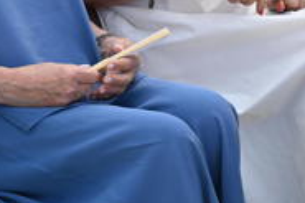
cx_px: -21
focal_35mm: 261
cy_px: -111
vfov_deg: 5.2
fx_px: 2209
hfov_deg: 7.8
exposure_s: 1/1000
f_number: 3.5
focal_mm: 70
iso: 250
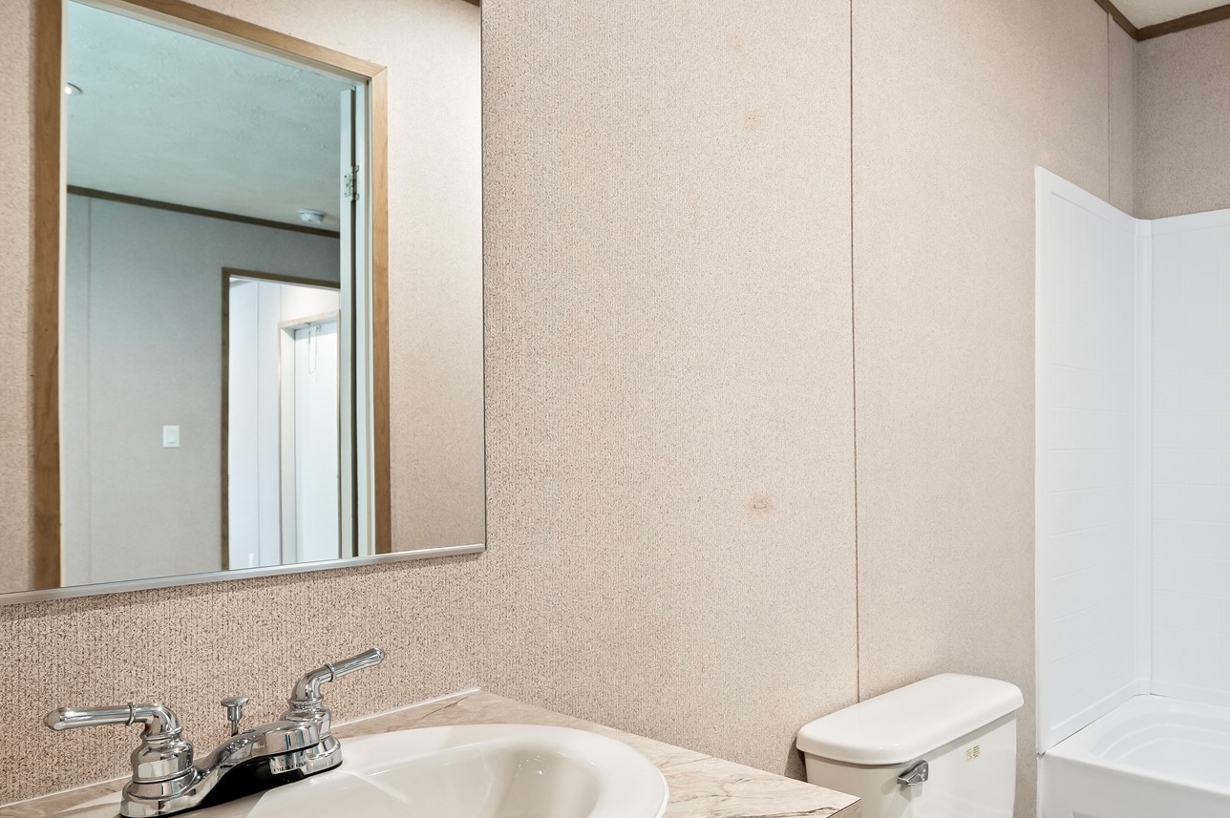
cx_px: 859
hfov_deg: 64.9
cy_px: 469
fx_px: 922
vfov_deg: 47.7
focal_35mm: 27
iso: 125
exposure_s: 1
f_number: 6.3
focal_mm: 16
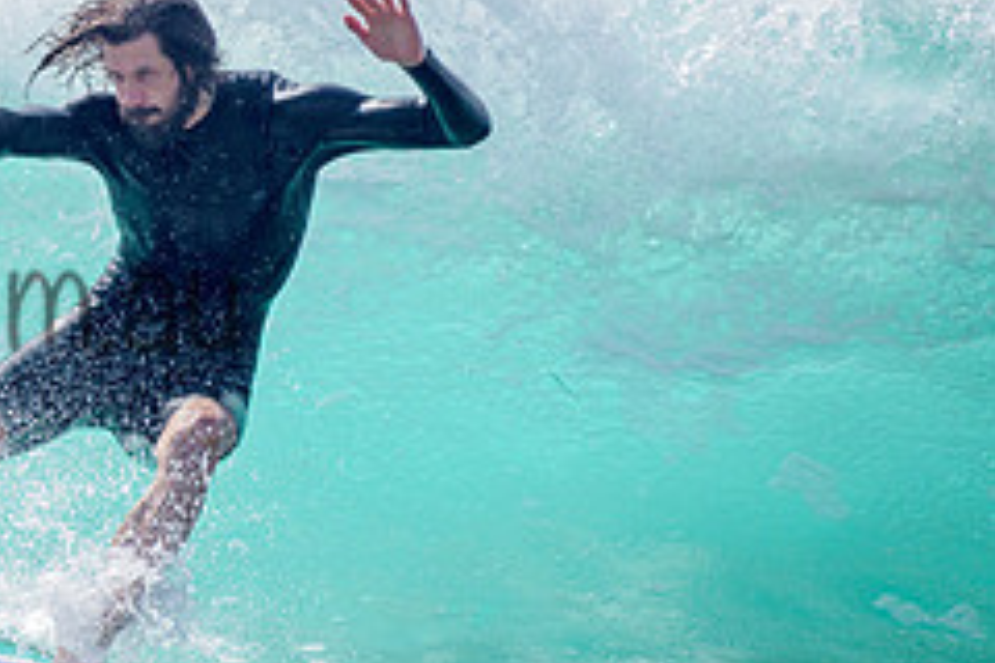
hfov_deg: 1.4
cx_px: -106
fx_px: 41013
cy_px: 222
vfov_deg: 0.9
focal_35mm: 1484
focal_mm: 500
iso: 125
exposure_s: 1/2000
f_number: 5.6
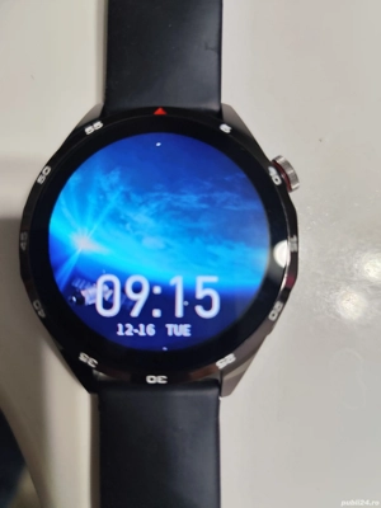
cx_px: 190
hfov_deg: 58.9
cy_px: 254
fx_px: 338
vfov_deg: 73.9
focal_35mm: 23
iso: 250
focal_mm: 6.19
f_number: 1.65
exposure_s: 1/50
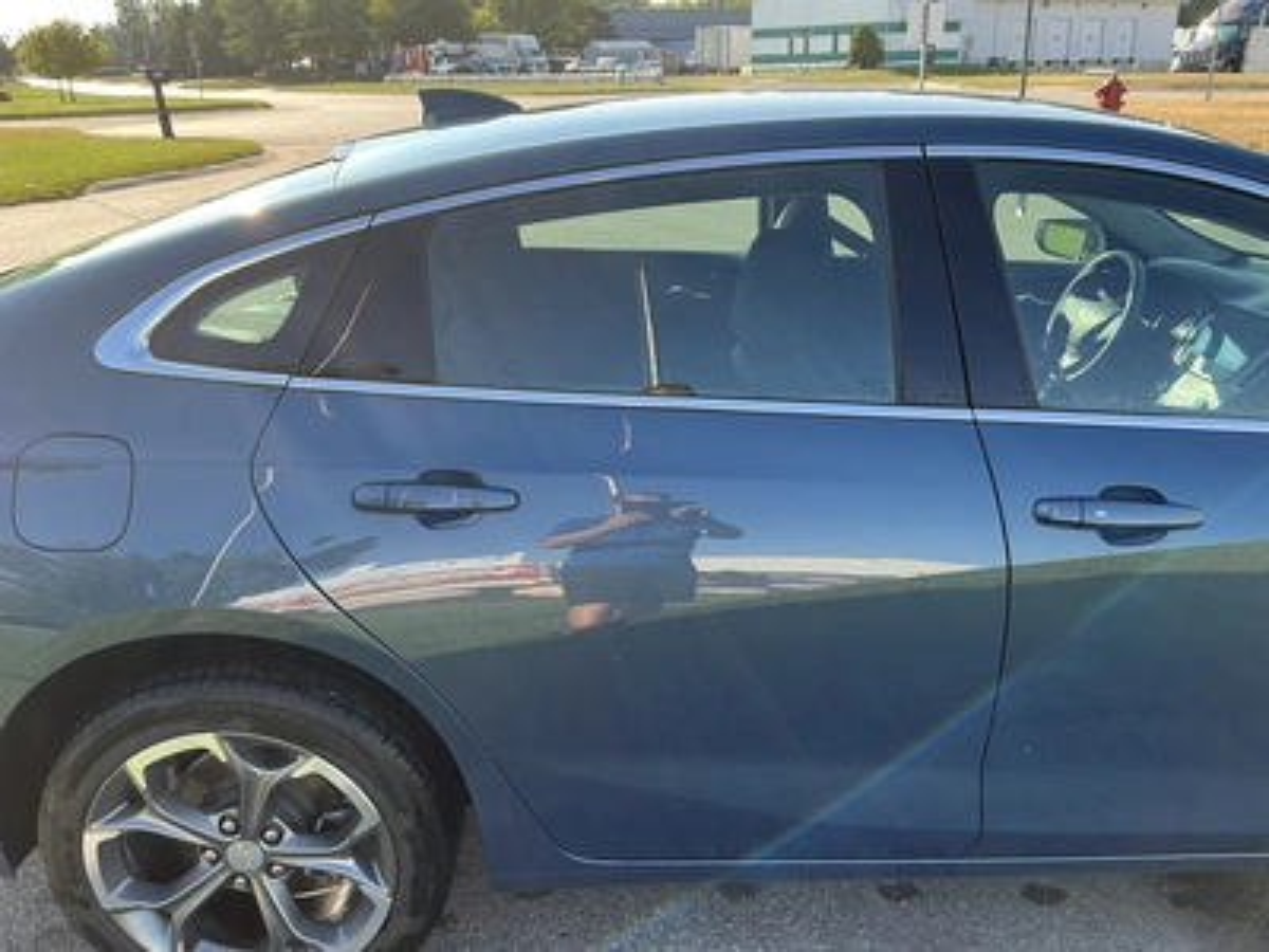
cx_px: 634
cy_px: 476
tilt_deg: -20.7
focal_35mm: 28
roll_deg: +1.4
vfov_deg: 49.7
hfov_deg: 63.4
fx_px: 1026
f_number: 1.8
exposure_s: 1/314
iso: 25
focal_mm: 3
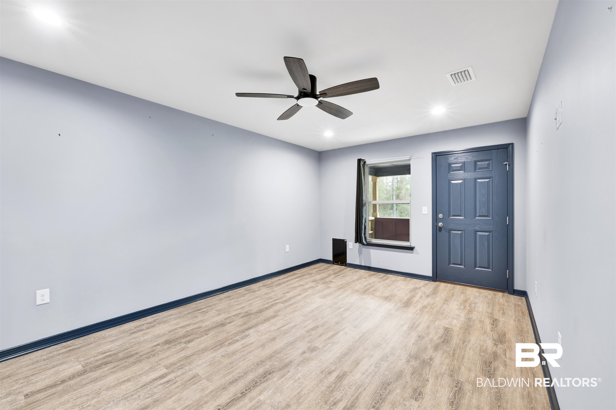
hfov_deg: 104.3
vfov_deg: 81.2
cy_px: 205
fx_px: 240
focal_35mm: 14
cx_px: 308
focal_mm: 14
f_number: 14
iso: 400
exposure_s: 1
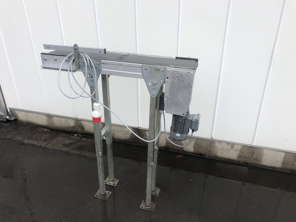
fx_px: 239
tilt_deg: -26.3
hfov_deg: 63.4
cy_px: 111
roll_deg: +1.4
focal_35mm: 28
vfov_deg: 49.7
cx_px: 148
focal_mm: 4
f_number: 1.8
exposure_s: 1/457
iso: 20
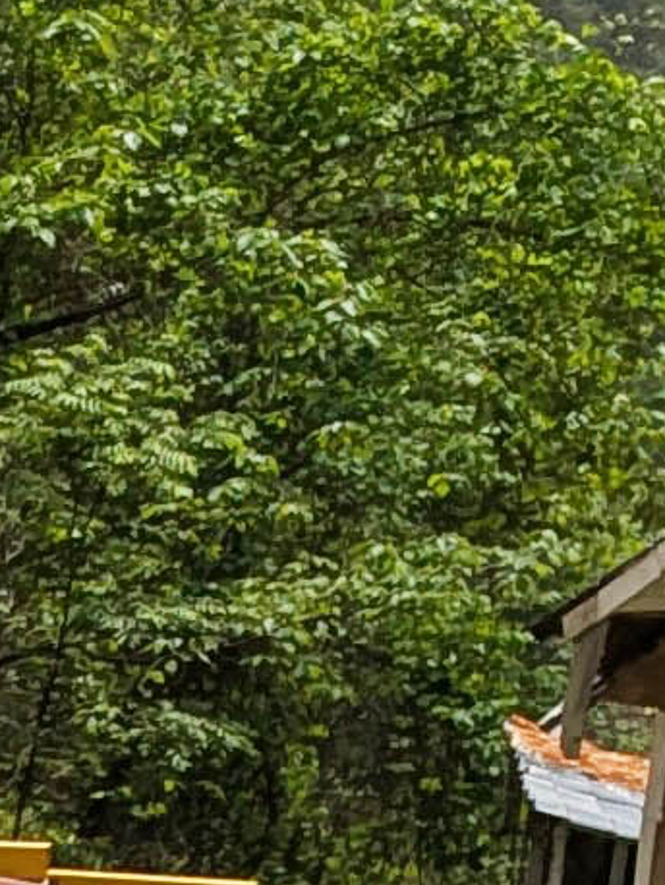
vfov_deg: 8.8
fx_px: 5476
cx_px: -2387
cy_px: 1617
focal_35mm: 214
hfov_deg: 5.6
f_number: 1.85
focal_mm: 6.81
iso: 40
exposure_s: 1/1795
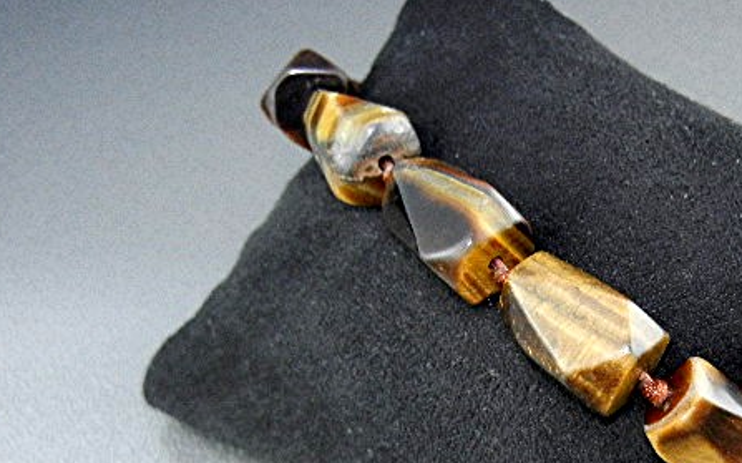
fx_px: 1597
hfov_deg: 26.0
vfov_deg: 16.4
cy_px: 370
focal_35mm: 79
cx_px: 513
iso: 744
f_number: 3.9
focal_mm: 9.3
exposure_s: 1/30
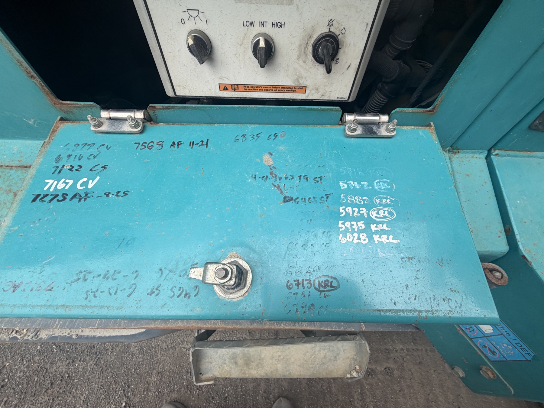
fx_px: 220
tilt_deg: -52.8
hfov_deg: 102.1
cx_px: 272
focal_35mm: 14
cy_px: 204
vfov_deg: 85.7
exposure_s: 1/137
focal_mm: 2.22
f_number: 2.2
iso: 40
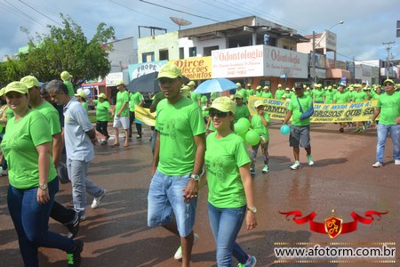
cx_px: 200
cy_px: 134
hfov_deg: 61.9
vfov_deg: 43.6
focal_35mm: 30
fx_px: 333
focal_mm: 20
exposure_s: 1/320
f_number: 9
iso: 100
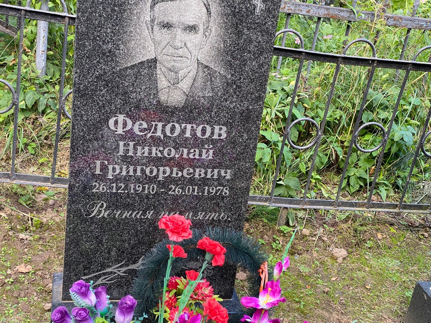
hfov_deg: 36.8
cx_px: 216
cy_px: 162
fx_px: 647
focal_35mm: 52
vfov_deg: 28.0
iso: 80
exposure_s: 1/121
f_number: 2
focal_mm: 6
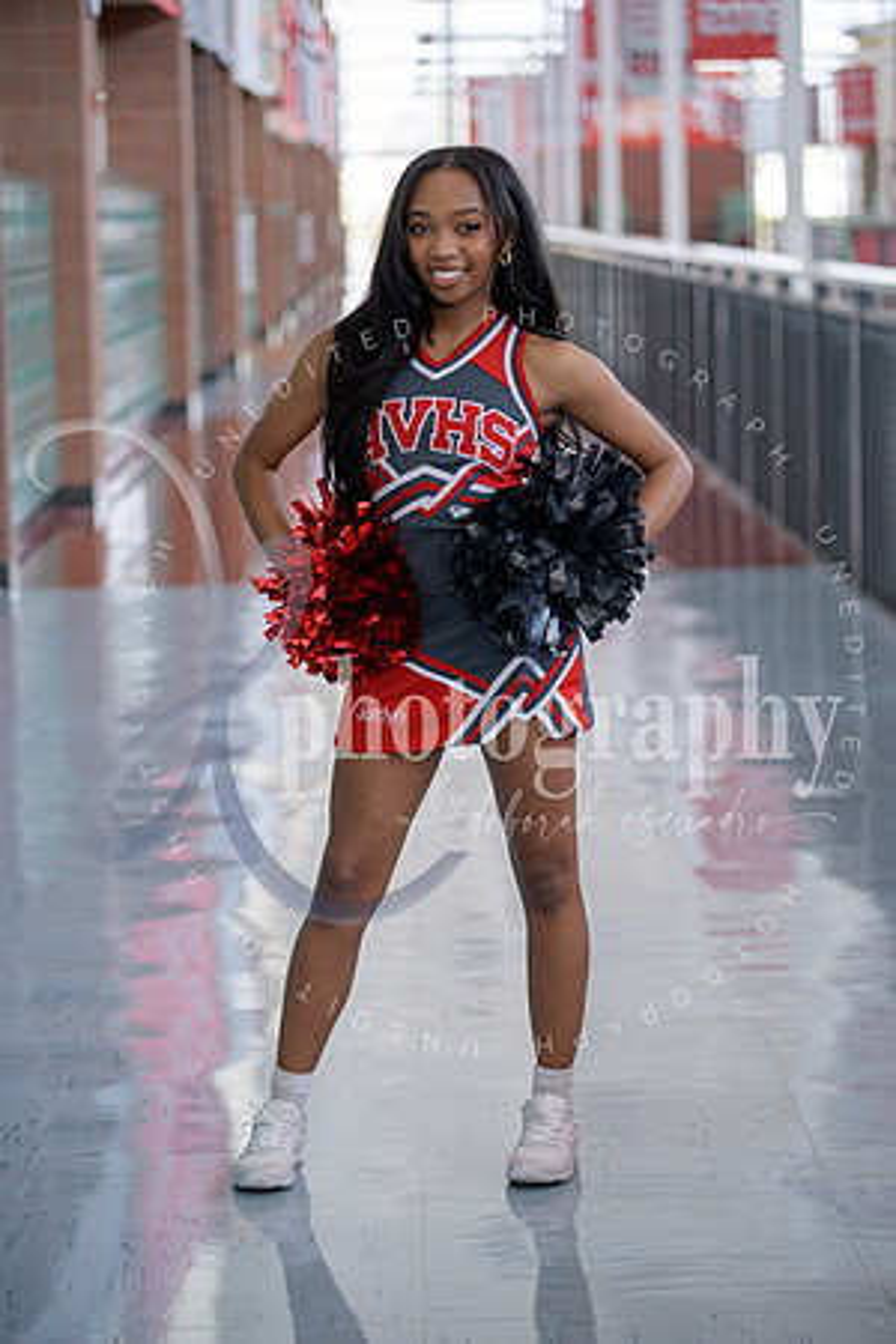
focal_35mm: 98
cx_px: 448
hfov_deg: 14.0
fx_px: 3658
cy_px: 672
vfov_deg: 20.8
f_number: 2.8
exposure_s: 1/250
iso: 400
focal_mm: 98
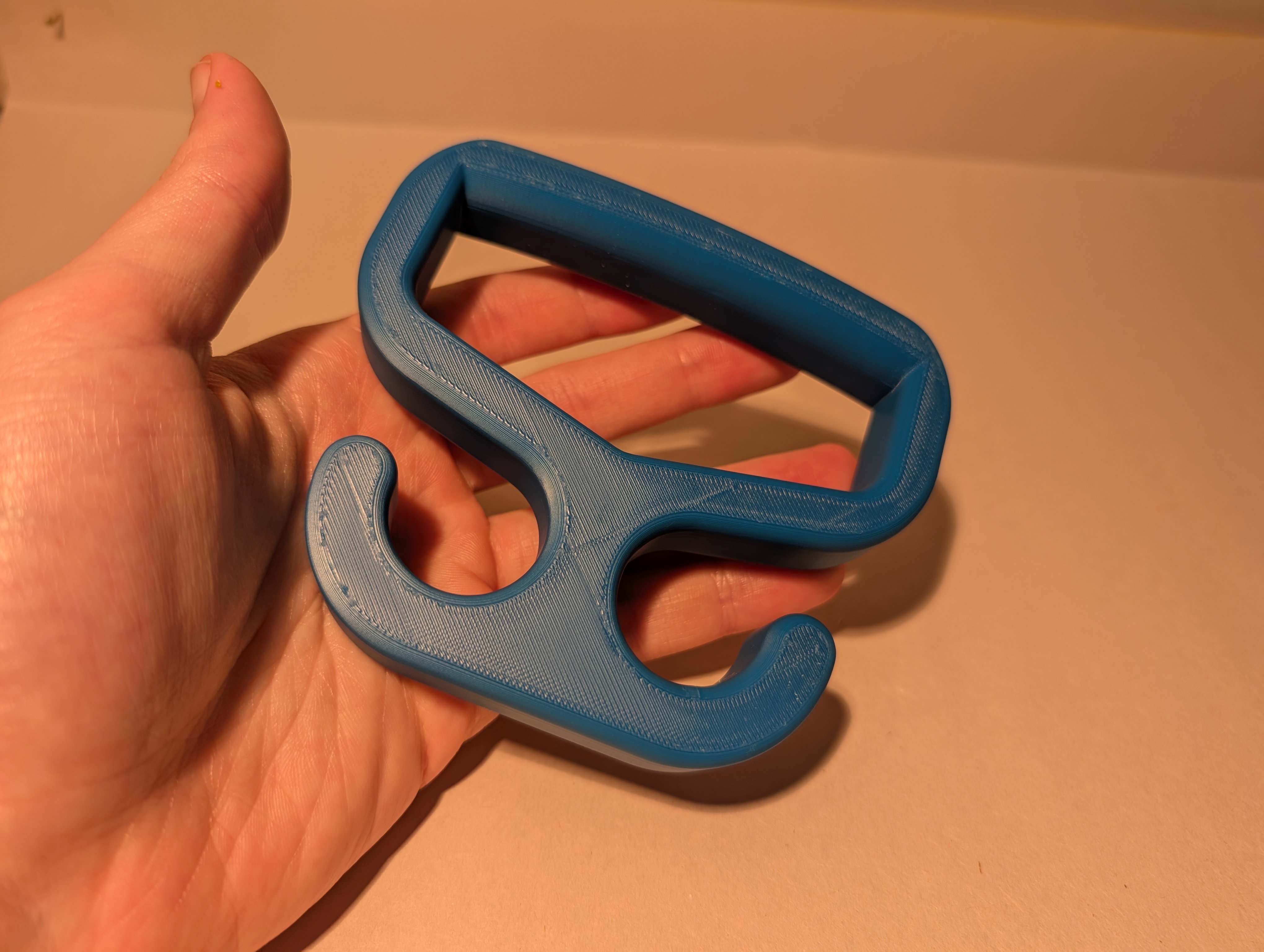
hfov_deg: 71.5
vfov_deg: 56.9
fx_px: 878
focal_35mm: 24
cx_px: 632
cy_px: 476
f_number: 1.68
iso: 86
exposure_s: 1/120
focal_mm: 6.9
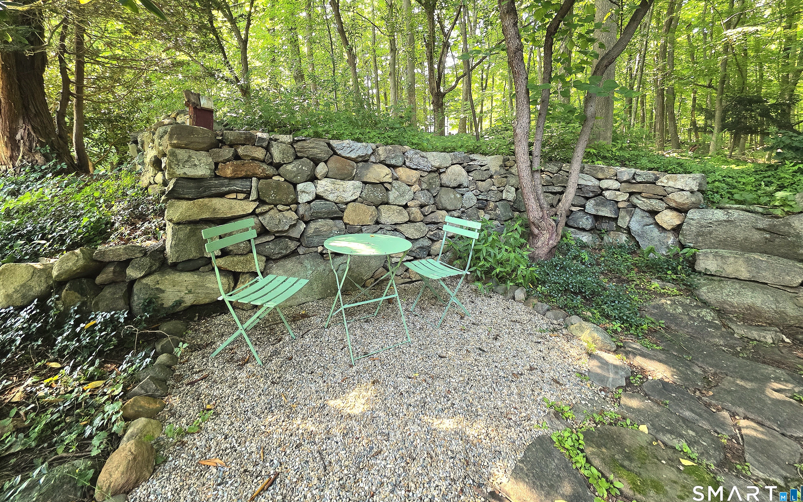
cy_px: 201
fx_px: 306
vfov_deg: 77.8
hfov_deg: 105.3
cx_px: 406
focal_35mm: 14
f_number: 1.9
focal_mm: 2.2
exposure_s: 1/120
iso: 320
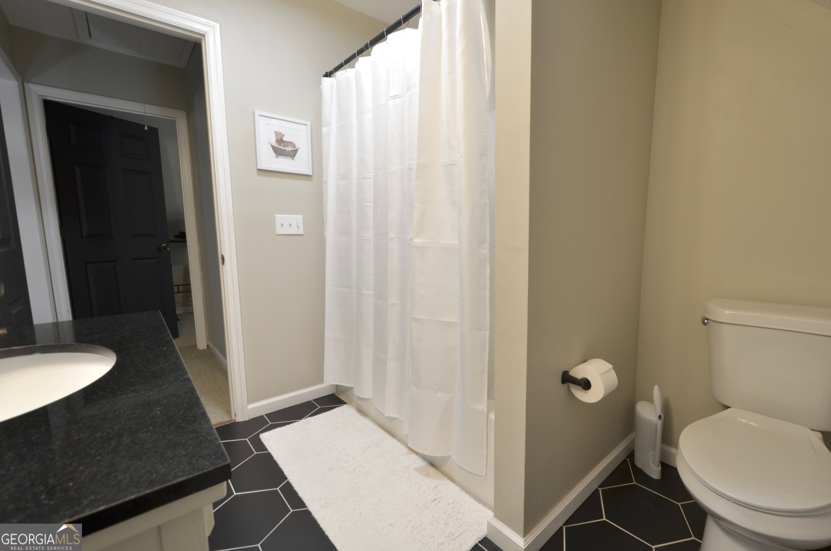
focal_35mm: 15
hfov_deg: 100.5
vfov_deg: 77.1
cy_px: 276
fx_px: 346
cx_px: 416
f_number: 9
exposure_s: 1/4
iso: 200
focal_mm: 10
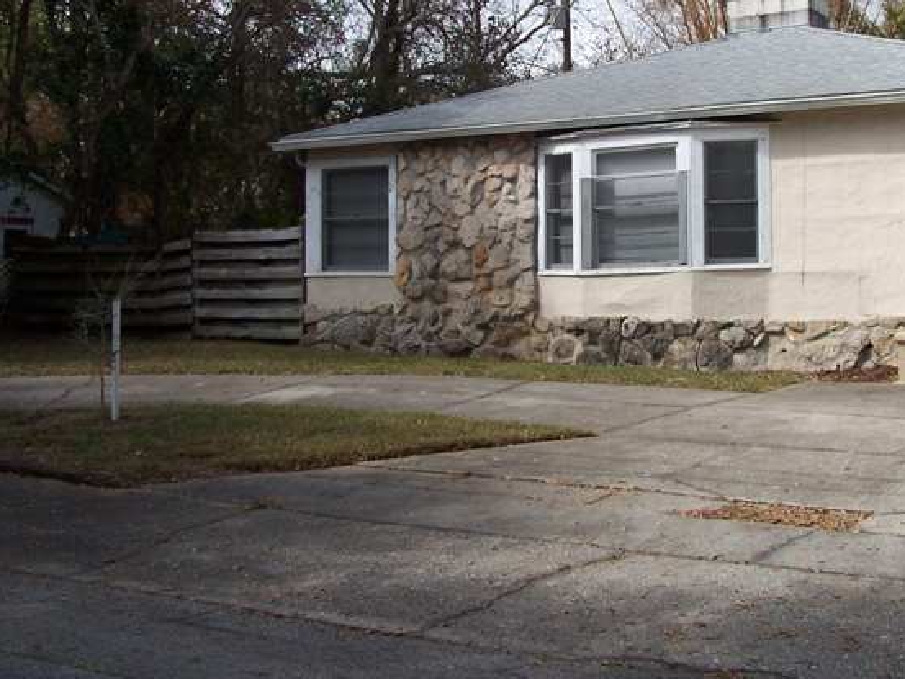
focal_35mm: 55
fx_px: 1438
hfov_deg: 34.6
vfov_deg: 26.5
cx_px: 599
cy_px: 280
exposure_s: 1/500
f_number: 4
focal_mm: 6.3
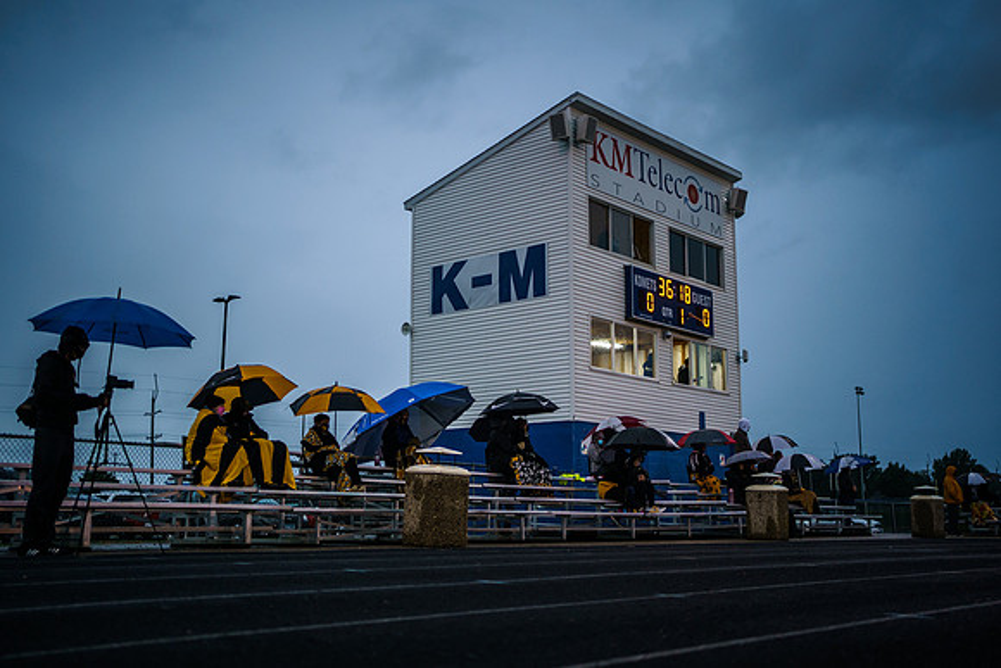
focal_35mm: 38
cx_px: 500
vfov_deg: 35.3
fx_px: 1049
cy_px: 331
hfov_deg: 51.0
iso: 800
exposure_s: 1/800
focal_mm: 35
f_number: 2
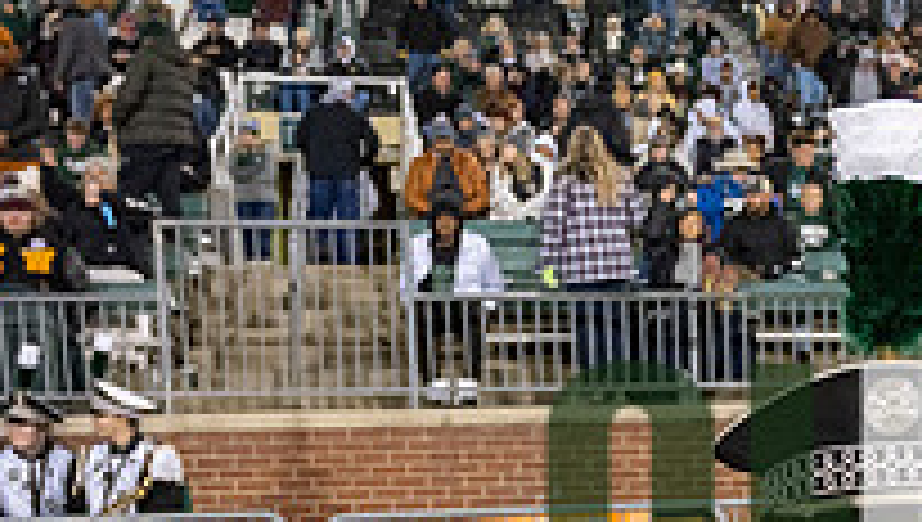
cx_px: 886
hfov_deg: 28.2
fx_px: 1738
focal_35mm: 71
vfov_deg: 16.6
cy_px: 574
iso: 2000
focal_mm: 24
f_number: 4
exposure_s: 1/500
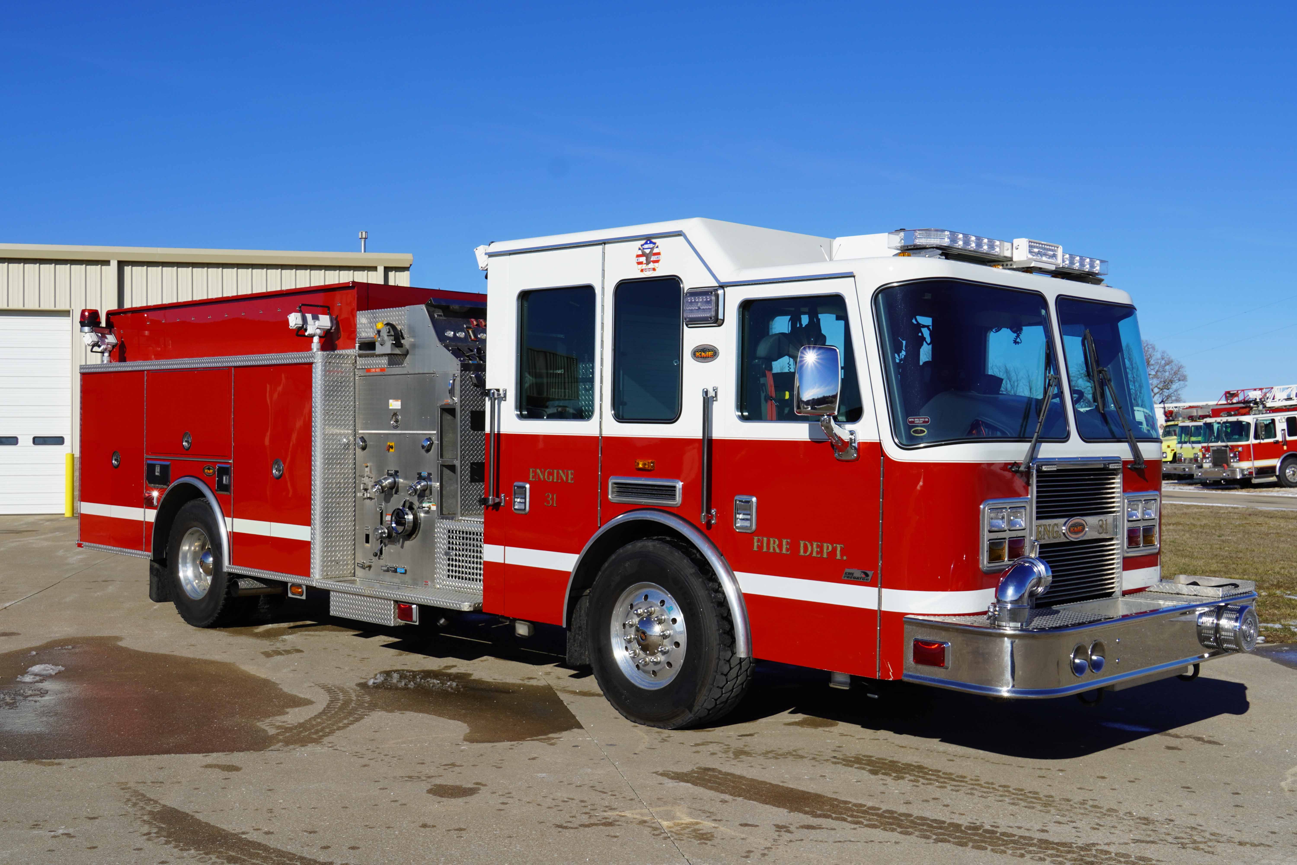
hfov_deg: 47.9
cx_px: 648
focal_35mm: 40
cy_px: 432
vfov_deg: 33.0
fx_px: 1459
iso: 100
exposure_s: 1/250
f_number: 10
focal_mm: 27
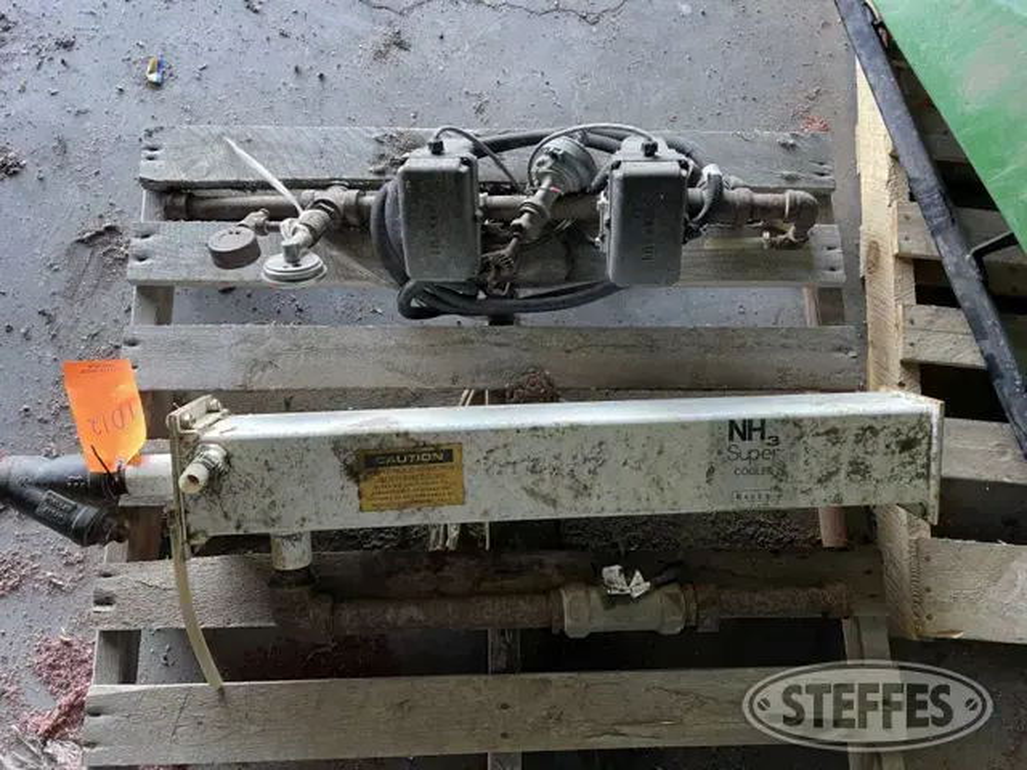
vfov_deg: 54.9
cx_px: 514
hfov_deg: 69.4
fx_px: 742
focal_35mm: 25
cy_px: 385
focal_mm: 5.1
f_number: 1.6
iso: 200
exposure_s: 1/60
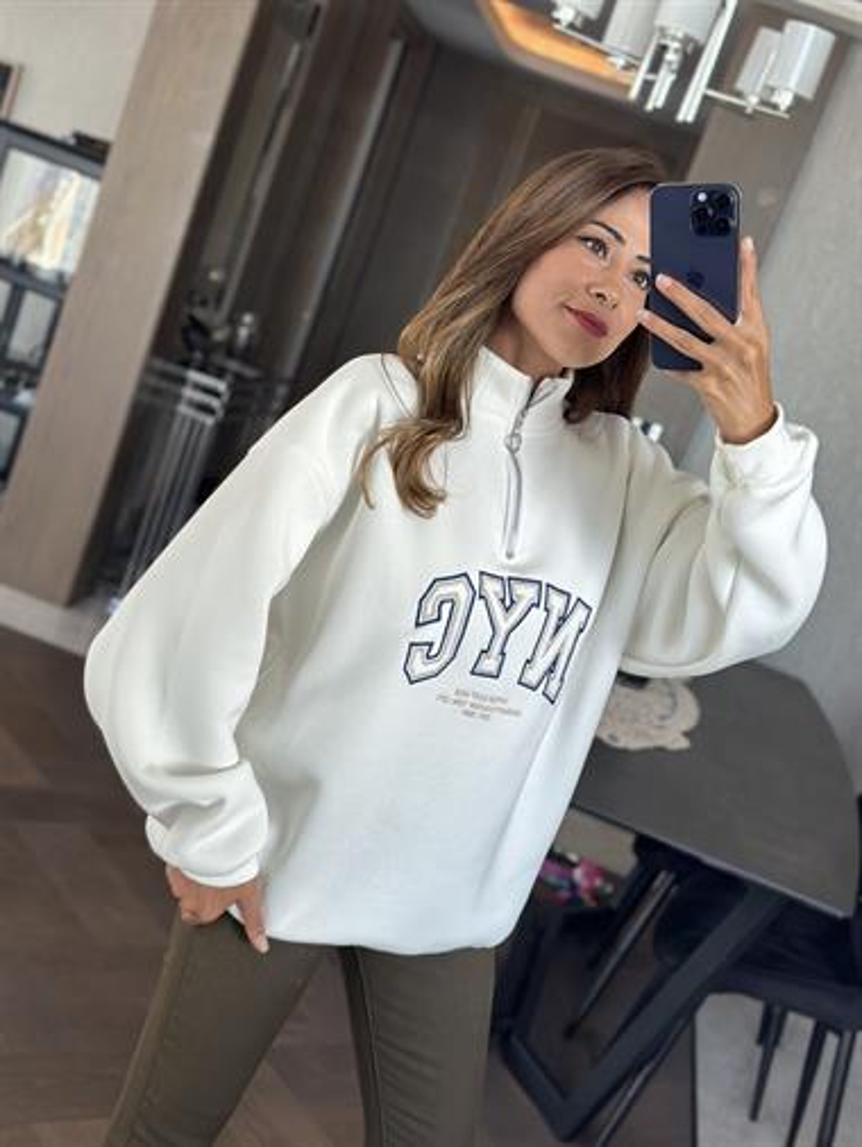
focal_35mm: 48
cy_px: 574
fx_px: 1592
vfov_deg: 39.6
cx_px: 431
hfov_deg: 30.3
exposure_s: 1/121
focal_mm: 6.86
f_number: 1.78
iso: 80
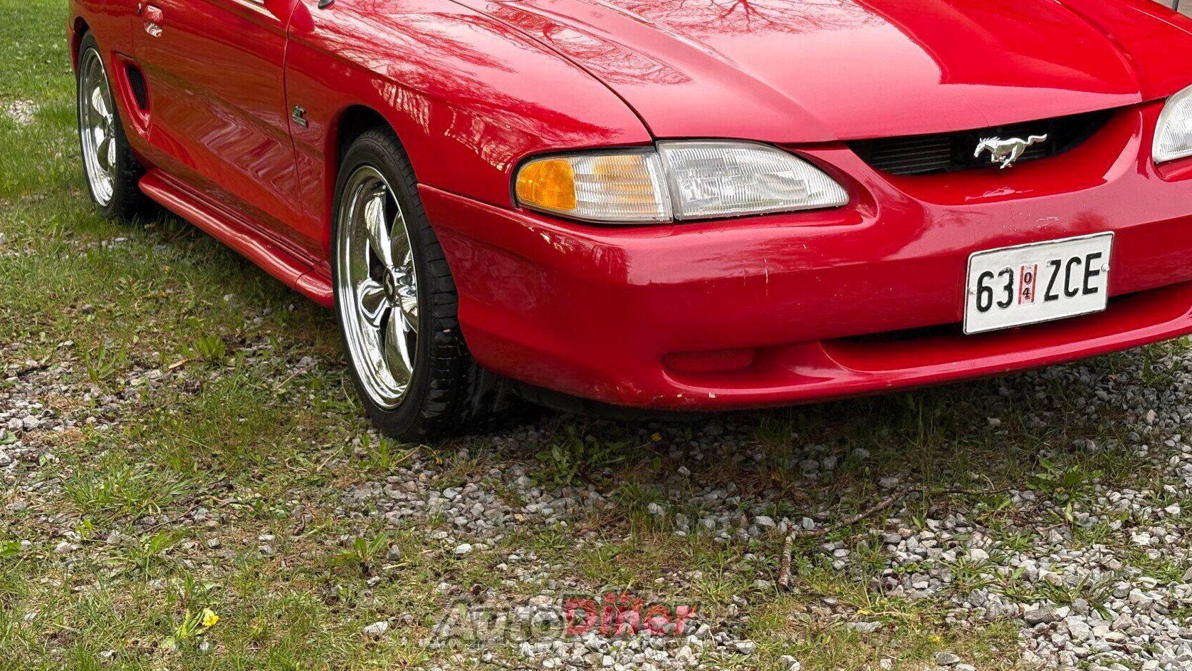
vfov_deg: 18.2
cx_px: 565
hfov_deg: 31.9
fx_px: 2086
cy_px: 198
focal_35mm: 66
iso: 50
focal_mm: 5.96
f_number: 1.6
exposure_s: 1/207
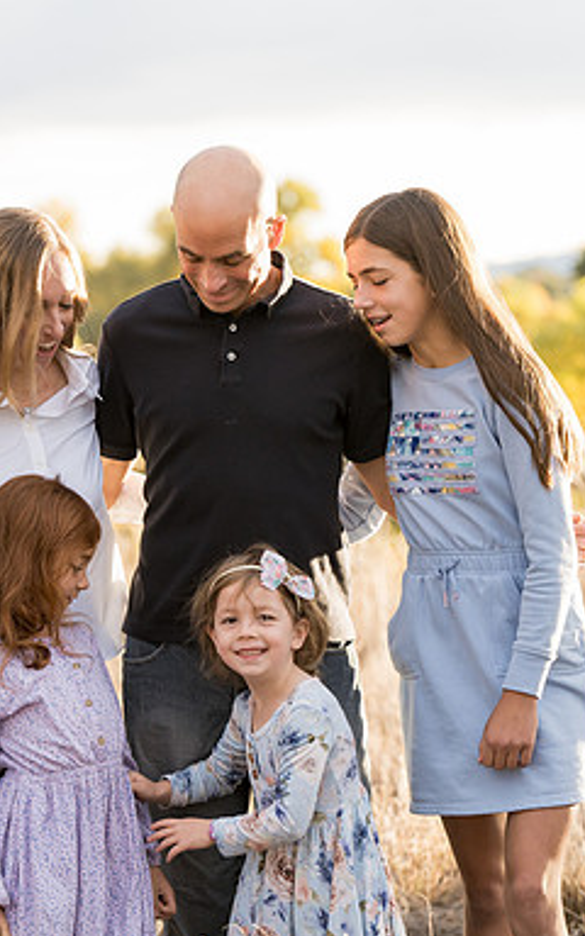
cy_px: 469
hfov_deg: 7.8
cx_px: 195
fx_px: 4286
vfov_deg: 12.5
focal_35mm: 168
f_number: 4
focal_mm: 109
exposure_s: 1/500
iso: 1000
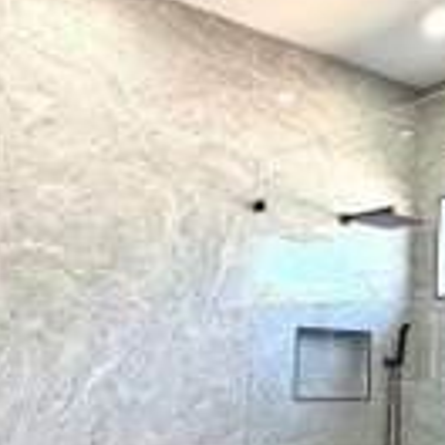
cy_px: 337
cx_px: 172
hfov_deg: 37.4
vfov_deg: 36.6
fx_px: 654
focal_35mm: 45
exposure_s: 1/120
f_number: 2.2
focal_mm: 2.22
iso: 160
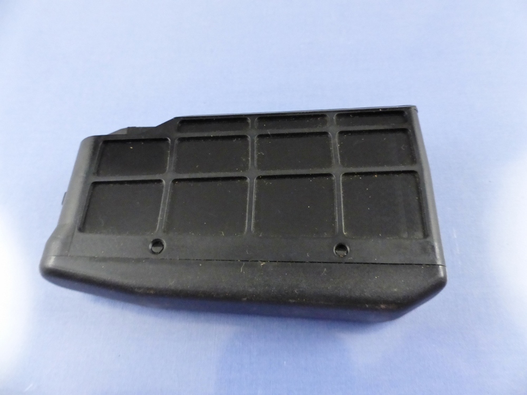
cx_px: 264
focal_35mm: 25
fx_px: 381
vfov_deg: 54.9
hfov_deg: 69.4
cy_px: 198
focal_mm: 4.5
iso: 640
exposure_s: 1/125
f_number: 2.8
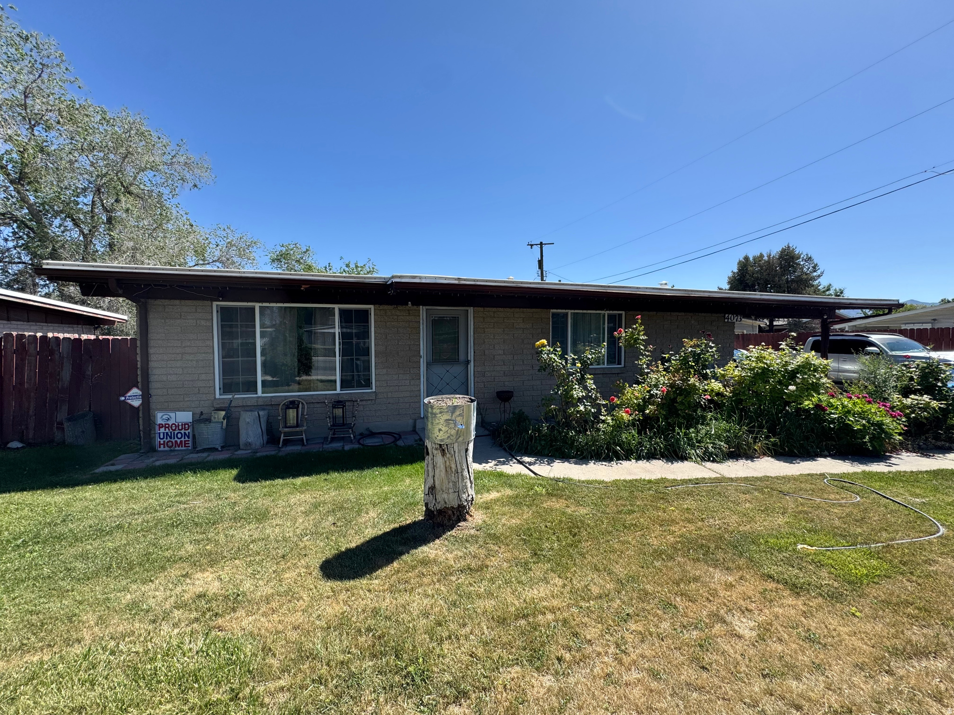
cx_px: 477
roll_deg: +0.3
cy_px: 358
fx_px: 386
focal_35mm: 14
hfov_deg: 102.1
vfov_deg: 85.7
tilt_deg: -2.4
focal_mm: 2.22
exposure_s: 1/1323
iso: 50
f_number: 2.2
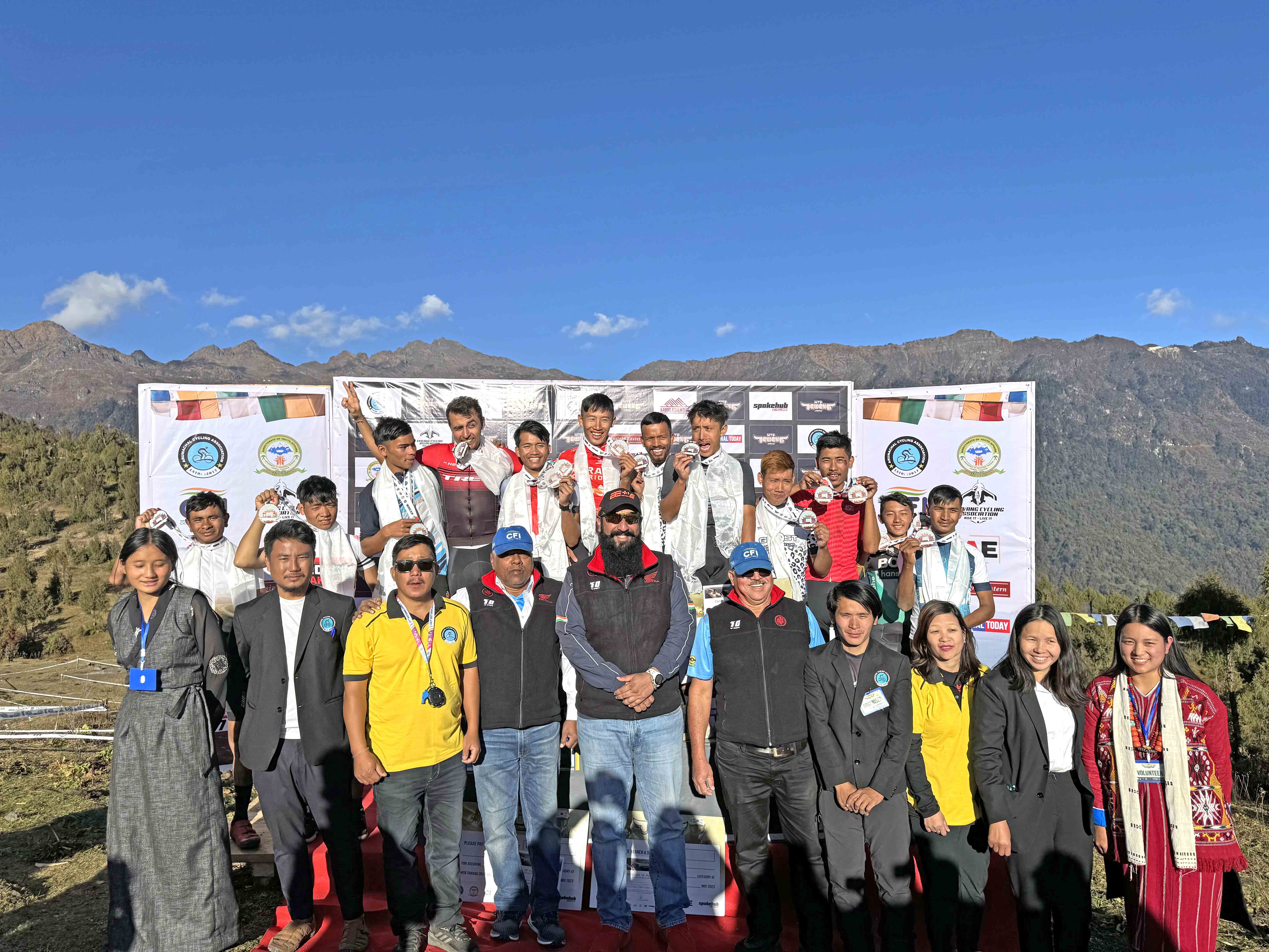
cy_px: 476
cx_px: 634
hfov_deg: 71.6
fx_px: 880
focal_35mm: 24
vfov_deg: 56.8
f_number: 1.78
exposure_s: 1/7937
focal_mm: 6.86
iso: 80
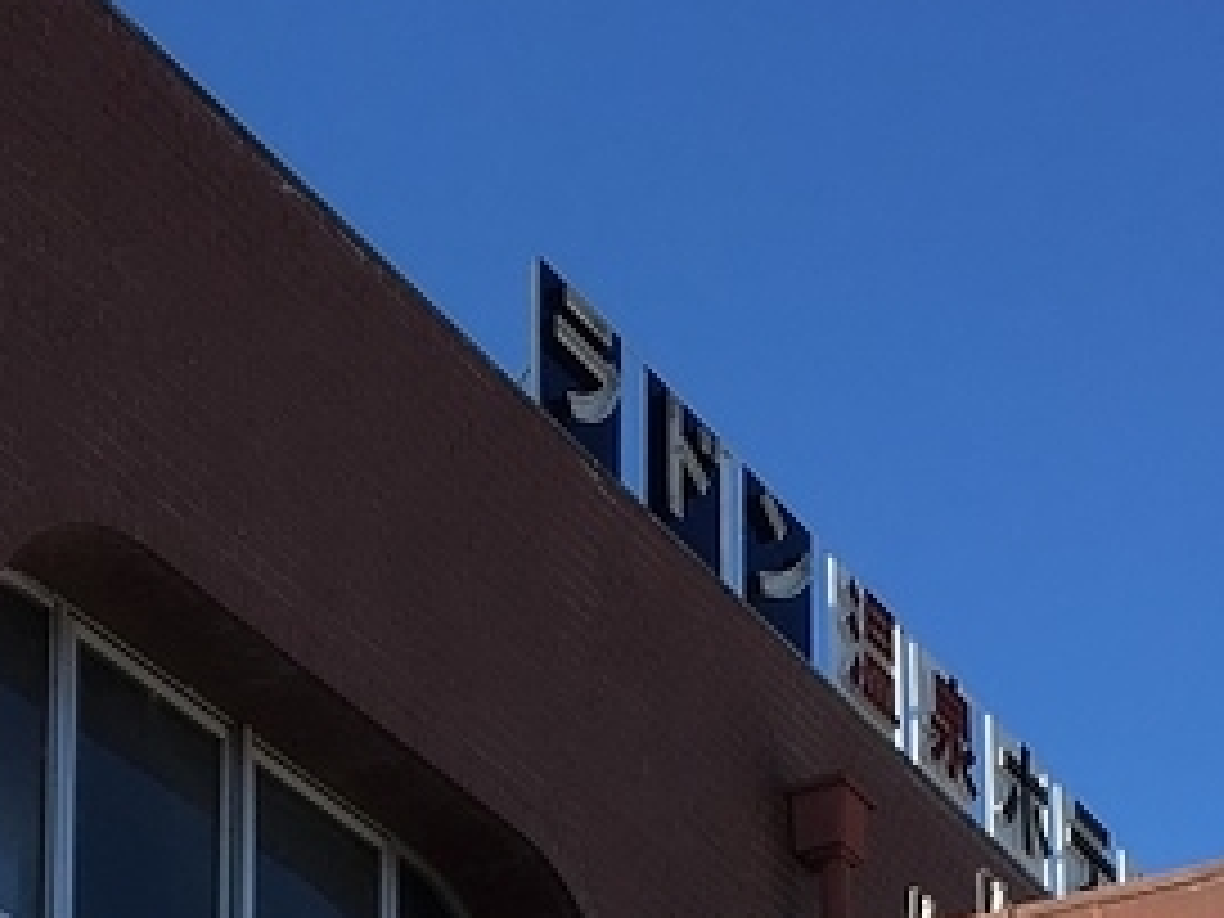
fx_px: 3854
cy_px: 1606
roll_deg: -0.4
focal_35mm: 109
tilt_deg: +16.2
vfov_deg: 12.5
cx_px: 626
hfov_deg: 18.0
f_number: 2.2
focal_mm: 4.15
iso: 25
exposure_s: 1/1068
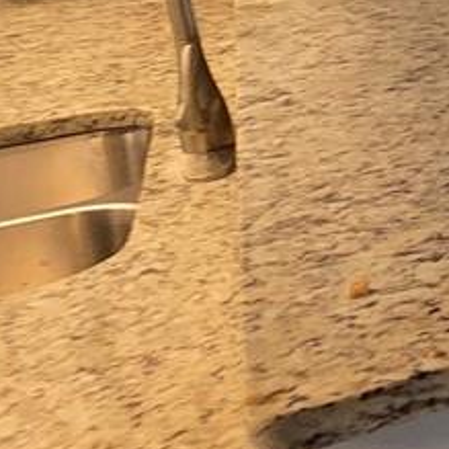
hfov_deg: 12.2
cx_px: 1273
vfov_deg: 19.6
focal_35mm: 84
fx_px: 1233
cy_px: -62
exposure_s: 1/60
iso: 160
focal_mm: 2.2
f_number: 2.2
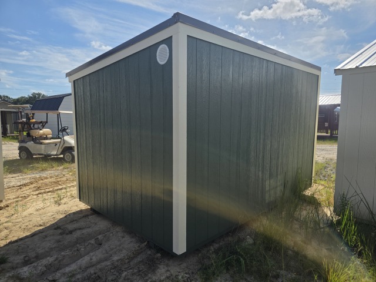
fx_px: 250
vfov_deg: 58.9
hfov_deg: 73.9
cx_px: 188
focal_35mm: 23
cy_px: 141
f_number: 1.7
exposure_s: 1/7944
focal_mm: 6.3
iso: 80
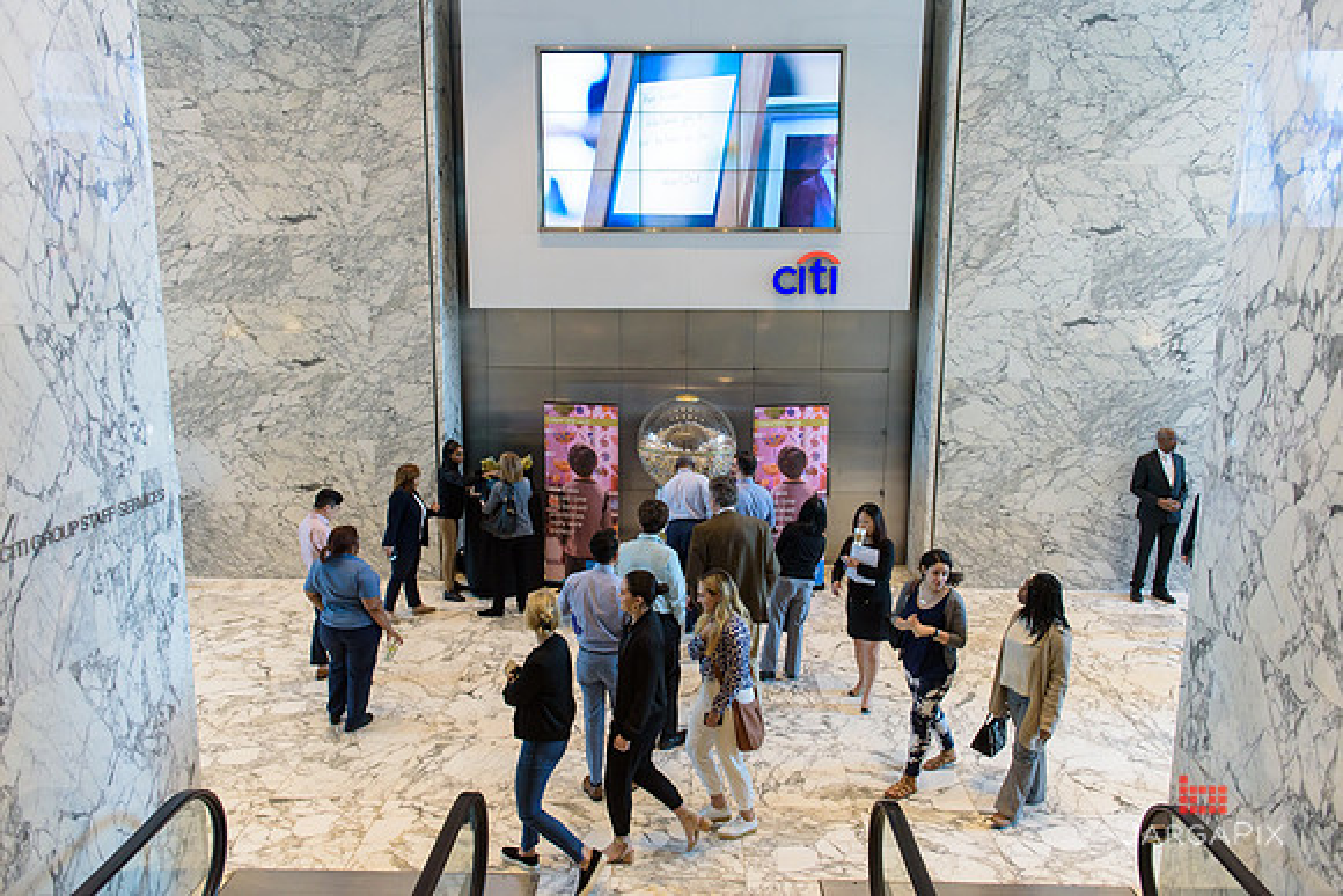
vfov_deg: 53.2
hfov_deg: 73.7
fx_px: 896
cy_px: 448
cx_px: 672
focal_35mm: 24
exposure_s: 1/200
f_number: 3.2
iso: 1250
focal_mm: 24
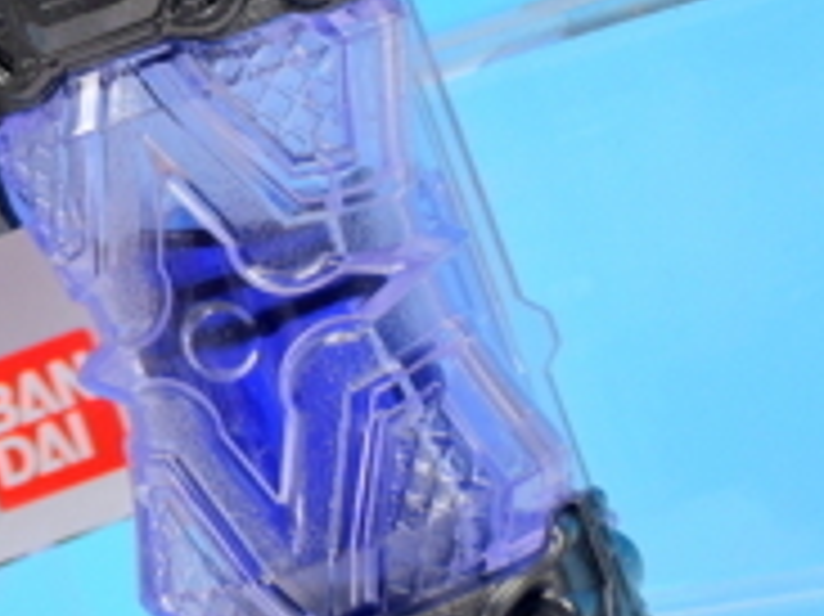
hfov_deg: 8.9
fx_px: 5233
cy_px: -166
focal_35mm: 220
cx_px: -207
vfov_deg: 6.7
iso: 80
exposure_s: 1/2.5
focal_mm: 14.3
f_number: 4
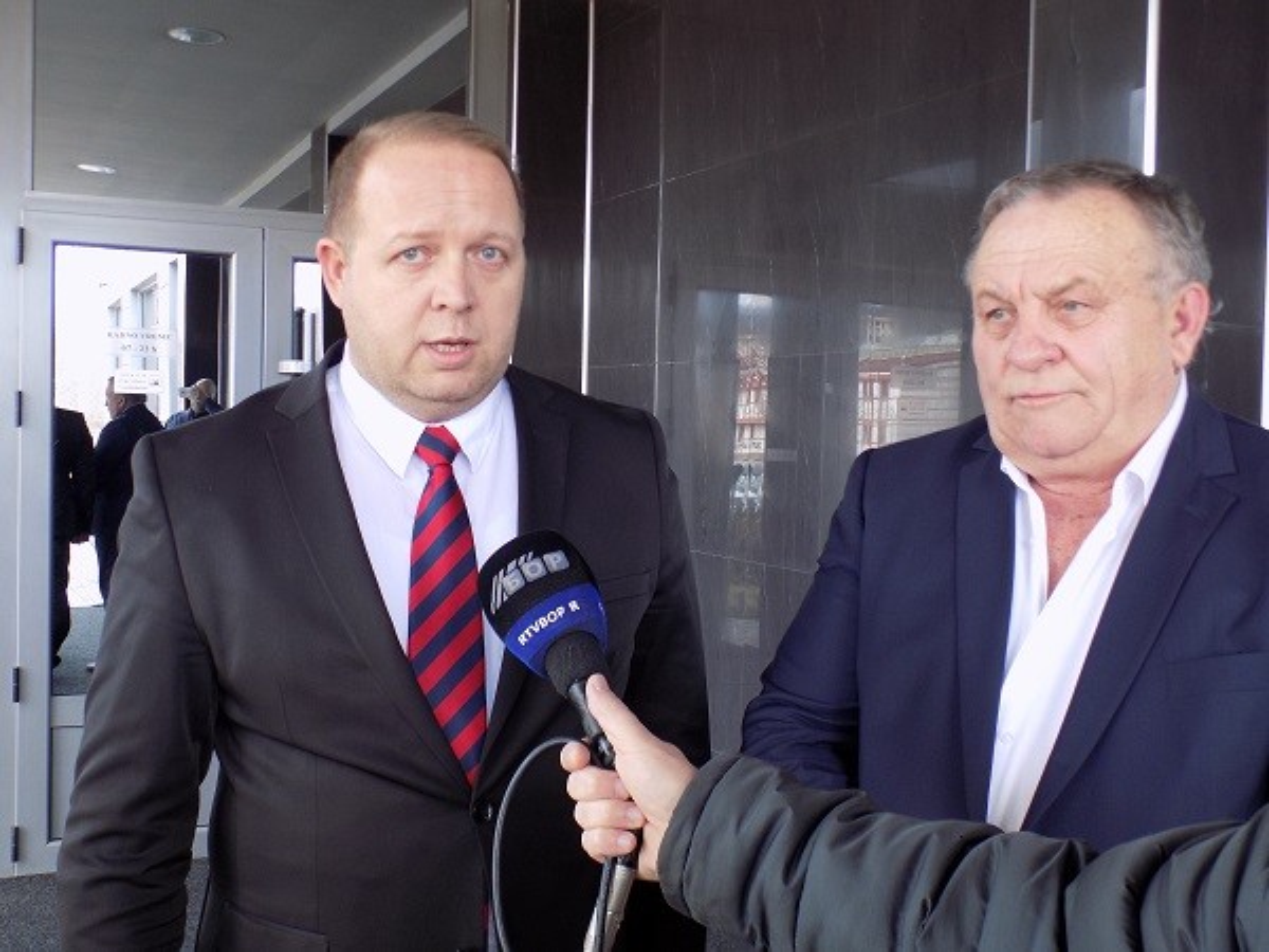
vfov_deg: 38.7
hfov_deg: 50.1
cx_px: 634
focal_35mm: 37
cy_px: 476
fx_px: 1356
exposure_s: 1/30
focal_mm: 6.6
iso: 100
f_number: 3.5
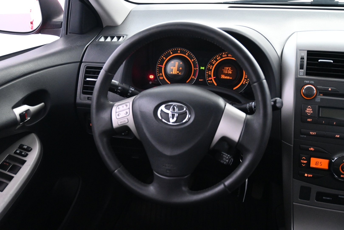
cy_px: 115
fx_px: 380
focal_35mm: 40
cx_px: 172
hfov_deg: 48.7
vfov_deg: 33.6
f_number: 4.5
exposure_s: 1/40
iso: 4000
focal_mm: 26.5
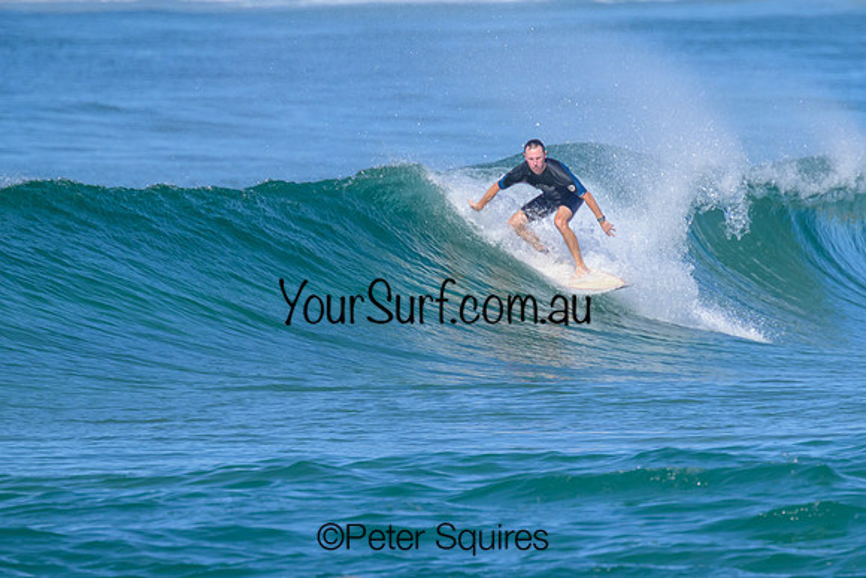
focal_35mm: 1076
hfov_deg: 1.9
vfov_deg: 1.3
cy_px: 203
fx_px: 25885
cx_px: 566
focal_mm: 800
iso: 1800
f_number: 11
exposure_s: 1/2000
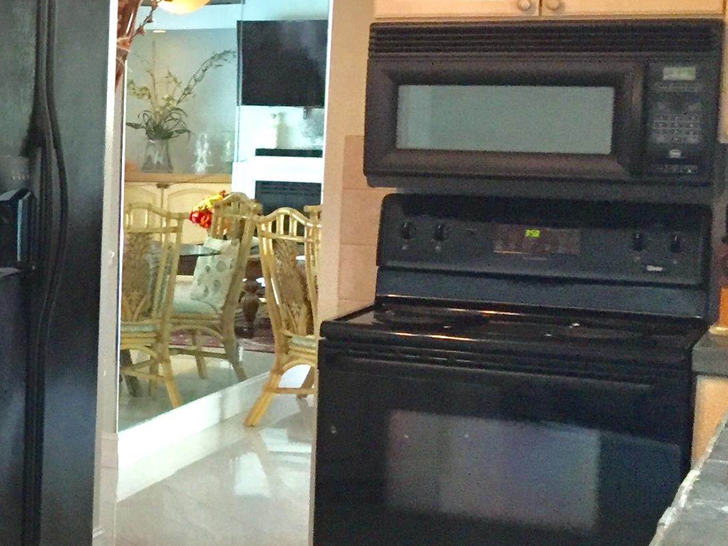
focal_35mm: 81
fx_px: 1704
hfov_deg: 21.3
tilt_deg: -3.2
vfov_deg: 18.2
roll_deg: -2.2
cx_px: -278
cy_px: 207
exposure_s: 1/30
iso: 125
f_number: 2.2
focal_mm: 4.15
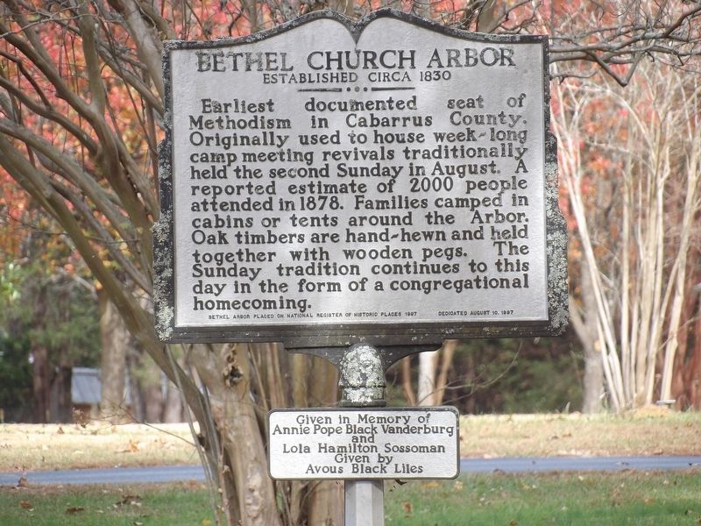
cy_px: 263
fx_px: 10368
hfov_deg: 3.9
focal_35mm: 512
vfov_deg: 2.9
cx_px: 350
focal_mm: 91.8
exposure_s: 1/142
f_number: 4.1
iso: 100
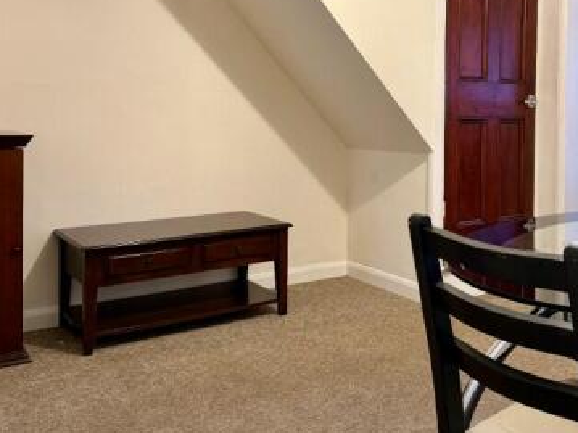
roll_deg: -0.6
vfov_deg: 36.2
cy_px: 122
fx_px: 651
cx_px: 339
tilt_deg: -0.9
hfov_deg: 47.7
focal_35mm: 39
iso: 250
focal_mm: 6.86
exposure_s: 1/50
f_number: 1.78
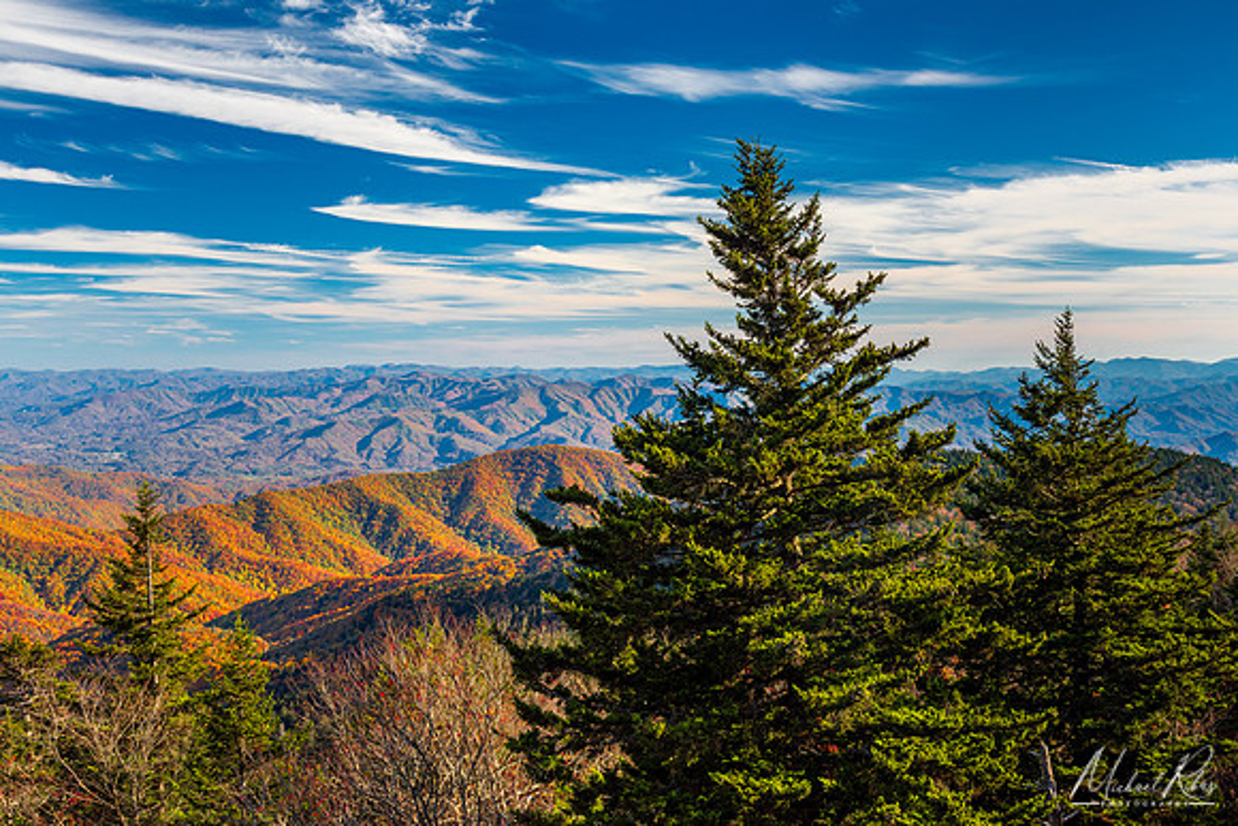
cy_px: 413
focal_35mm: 38
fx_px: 1307
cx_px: 619
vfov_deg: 35.1
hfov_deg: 50.7
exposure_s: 1/160
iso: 200
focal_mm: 38
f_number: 11
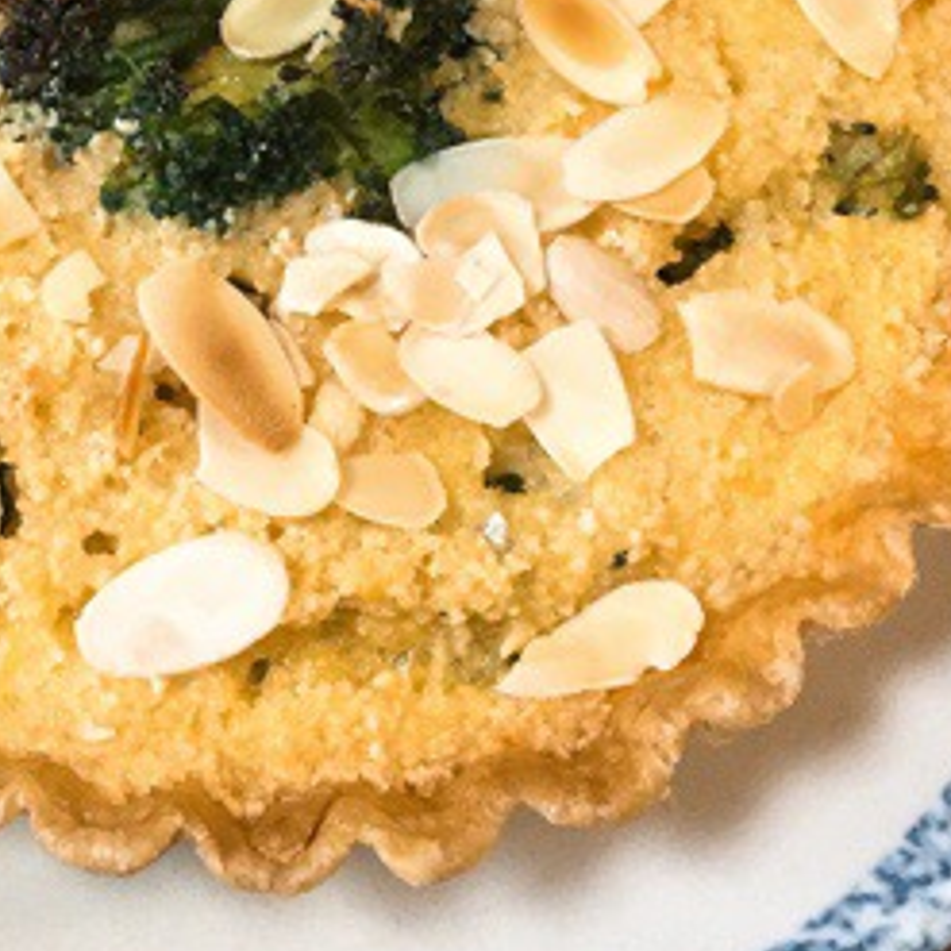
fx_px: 2207
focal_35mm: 71
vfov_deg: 23.7
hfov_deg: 24.0
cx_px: 231
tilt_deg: -61.3
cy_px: 100
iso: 160
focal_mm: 3.3
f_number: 2.4
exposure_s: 1/30
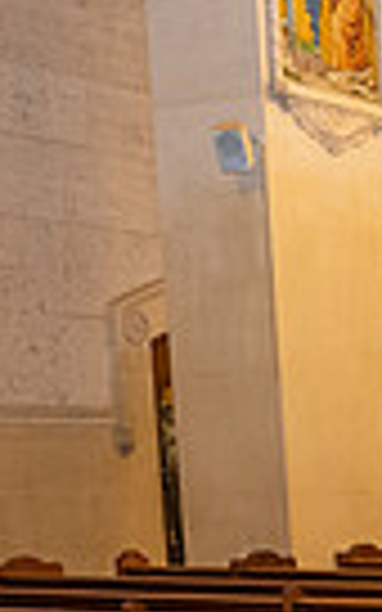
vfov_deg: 19.1
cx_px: 885
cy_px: 785
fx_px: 1682
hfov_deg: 11.1
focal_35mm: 101
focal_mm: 14
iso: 800
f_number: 2.8
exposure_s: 1/125
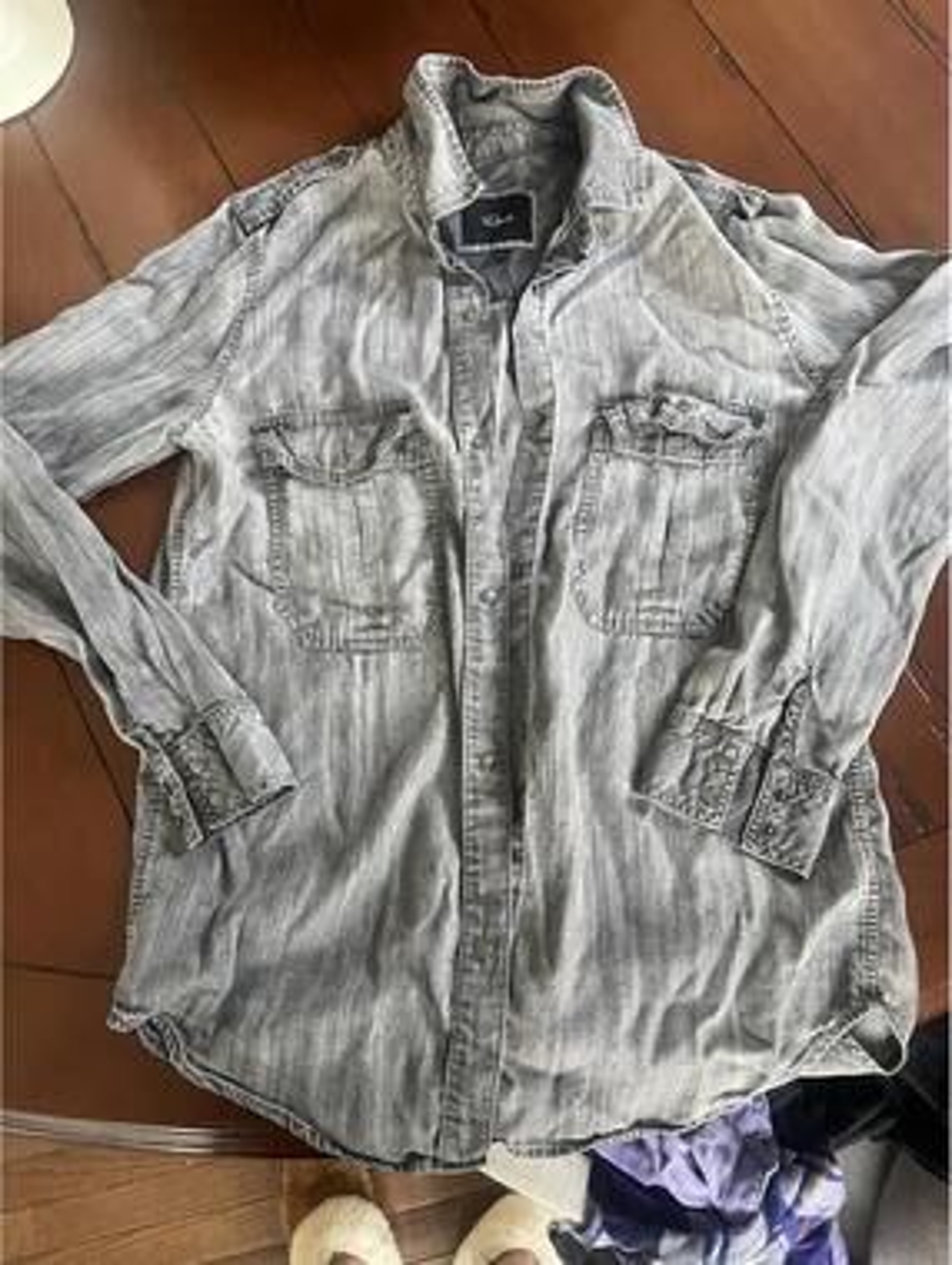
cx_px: 476
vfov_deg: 69.3
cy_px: 632
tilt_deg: -75.9
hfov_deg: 55.0
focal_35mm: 25
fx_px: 915
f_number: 1.6
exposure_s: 1/54
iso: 500
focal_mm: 5.1
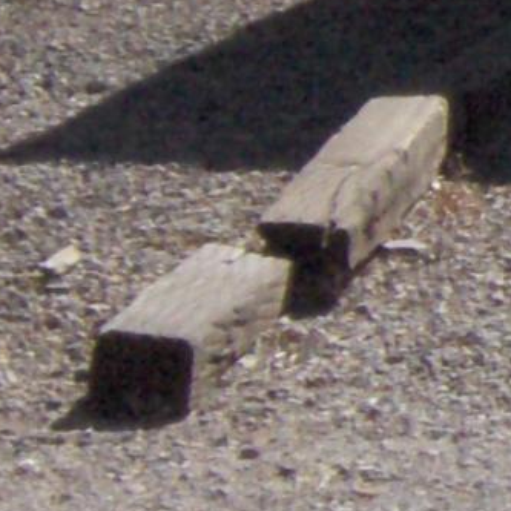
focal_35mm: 279
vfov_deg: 6.2
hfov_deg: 5.8
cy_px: -277
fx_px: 4660
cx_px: 1639
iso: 100
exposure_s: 1/1235
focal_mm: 7.5
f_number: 6.9
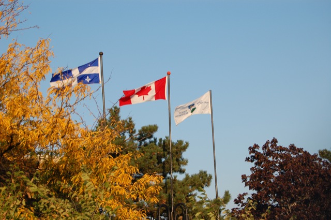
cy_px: 110
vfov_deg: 16.5
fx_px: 758
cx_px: 166
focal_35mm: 82
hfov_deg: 24.6
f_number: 8
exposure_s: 1/250
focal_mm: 55
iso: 200
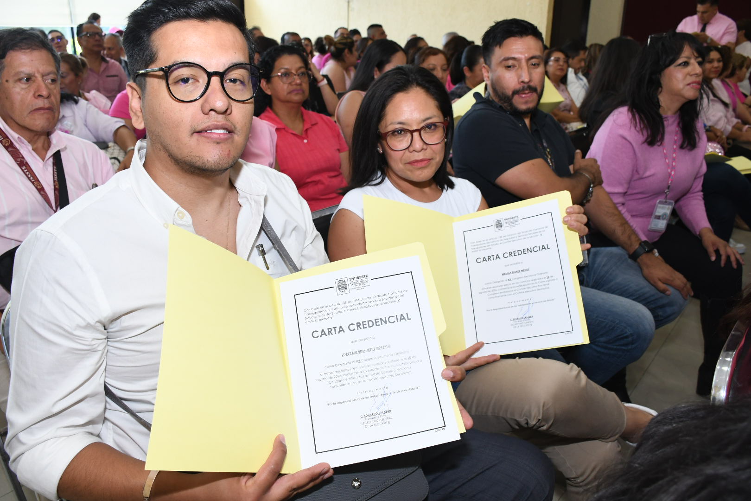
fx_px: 563
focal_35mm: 27
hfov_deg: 67.4
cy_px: 250
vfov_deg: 47.9
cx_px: 376
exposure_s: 1/125
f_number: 5.6
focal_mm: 18
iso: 1250
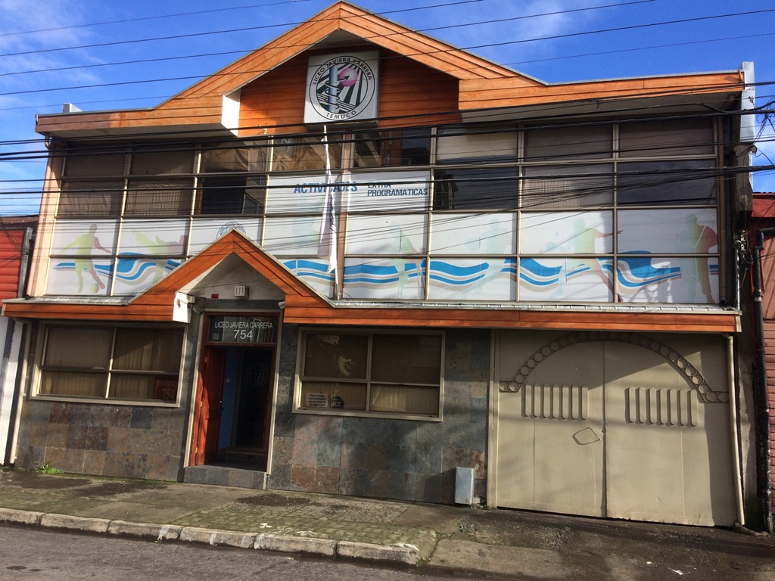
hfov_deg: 61.7
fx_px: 649
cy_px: 290
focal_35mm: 29
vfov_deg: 48.2
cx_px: 388
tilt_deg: +10.1
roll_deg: -2.4
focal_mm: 4.15
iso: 32
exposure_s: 1/1140
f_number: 2.2
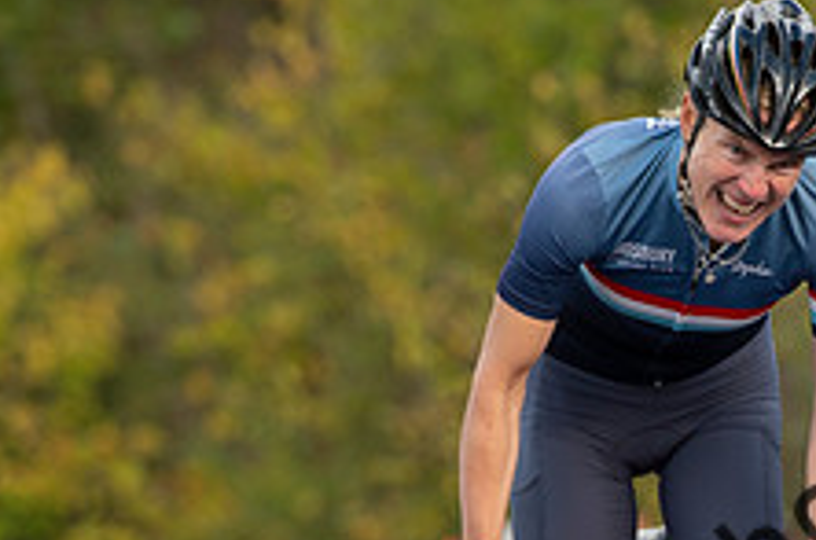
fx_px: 15471
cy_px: 615
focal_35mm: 684
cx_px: 742
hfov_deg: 3.0
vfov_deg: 2.0
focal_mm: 200
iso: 500
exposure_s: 1/1250
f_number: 4.5
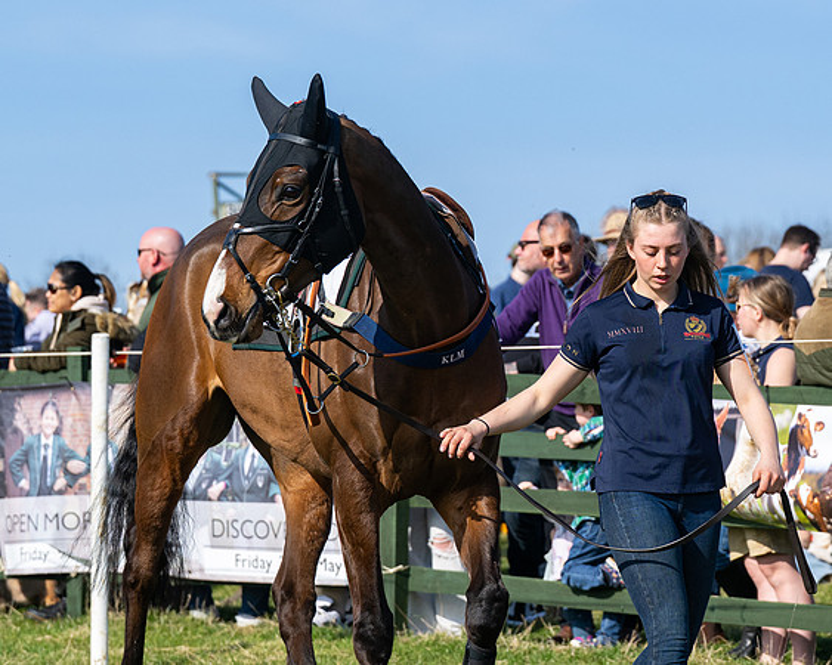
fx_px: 5050
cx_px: 573
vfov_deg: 7.5
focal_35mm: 205
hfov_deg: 9.4
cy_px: 241
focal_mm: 95
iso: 200
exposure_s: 1/3200
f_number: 4
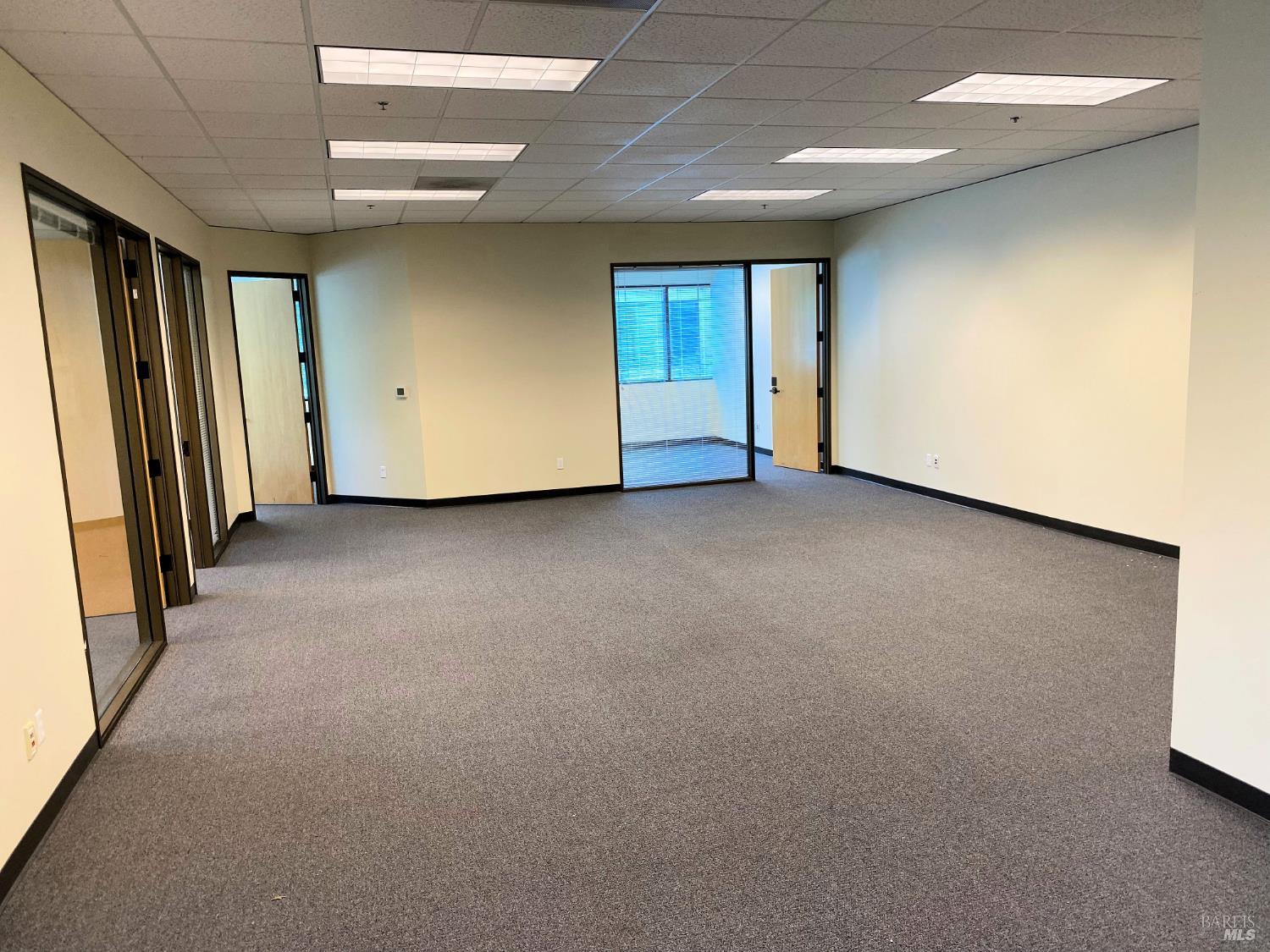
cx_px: 635
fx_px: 954
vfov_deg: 53.1
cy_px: 476
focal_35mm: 26
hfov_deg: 67.3
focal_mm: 4.25
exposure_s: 1/60
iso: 80
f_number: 1.8
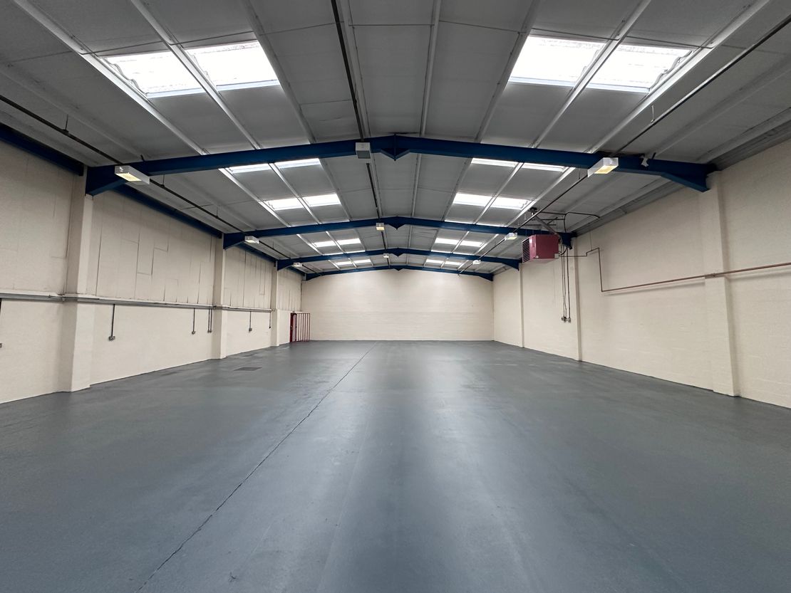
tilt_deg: +4.1
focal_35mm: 14
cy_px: 296
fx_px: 320
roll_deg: -0.8
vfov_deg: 85.7
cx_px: 396
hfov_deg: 102.1
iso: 320
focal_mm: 2.22
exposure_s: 1/92
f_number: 2.2
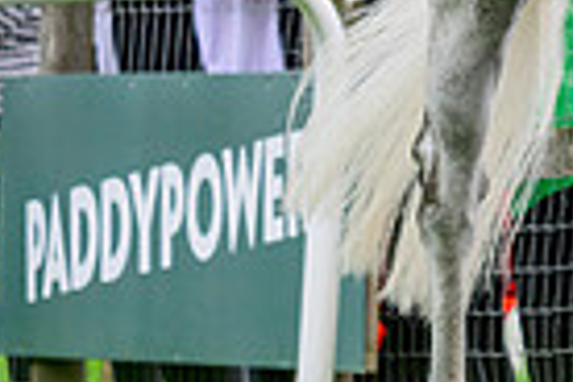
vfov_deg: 1.6
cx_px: 1075
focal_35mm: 880
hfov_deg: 2.3
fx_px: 14006
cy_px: -122
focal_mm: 210
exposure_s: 1/1250
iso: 800
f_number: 6.3
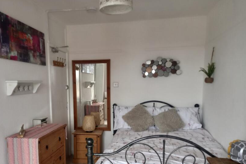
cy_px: 109
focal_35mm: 33
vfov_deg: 39.5
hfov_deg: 56.7
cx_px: 96
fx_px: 225
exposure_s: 1/50
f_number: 2
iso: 80
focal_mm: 4.6
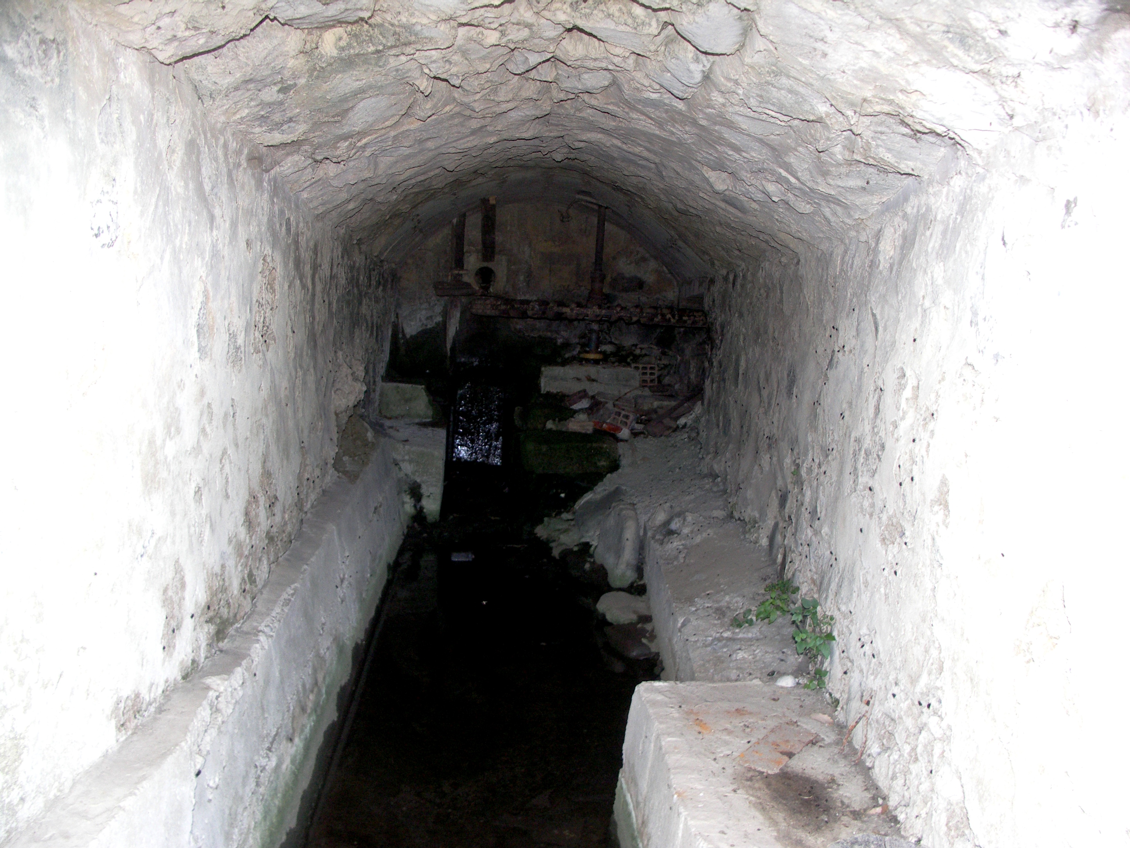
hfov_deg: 63.4
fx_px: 914
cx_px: 565
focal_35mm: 28
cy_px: 424
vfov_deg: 49.7
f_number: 2.8
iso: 200
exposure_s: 1/50
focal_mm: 7.2
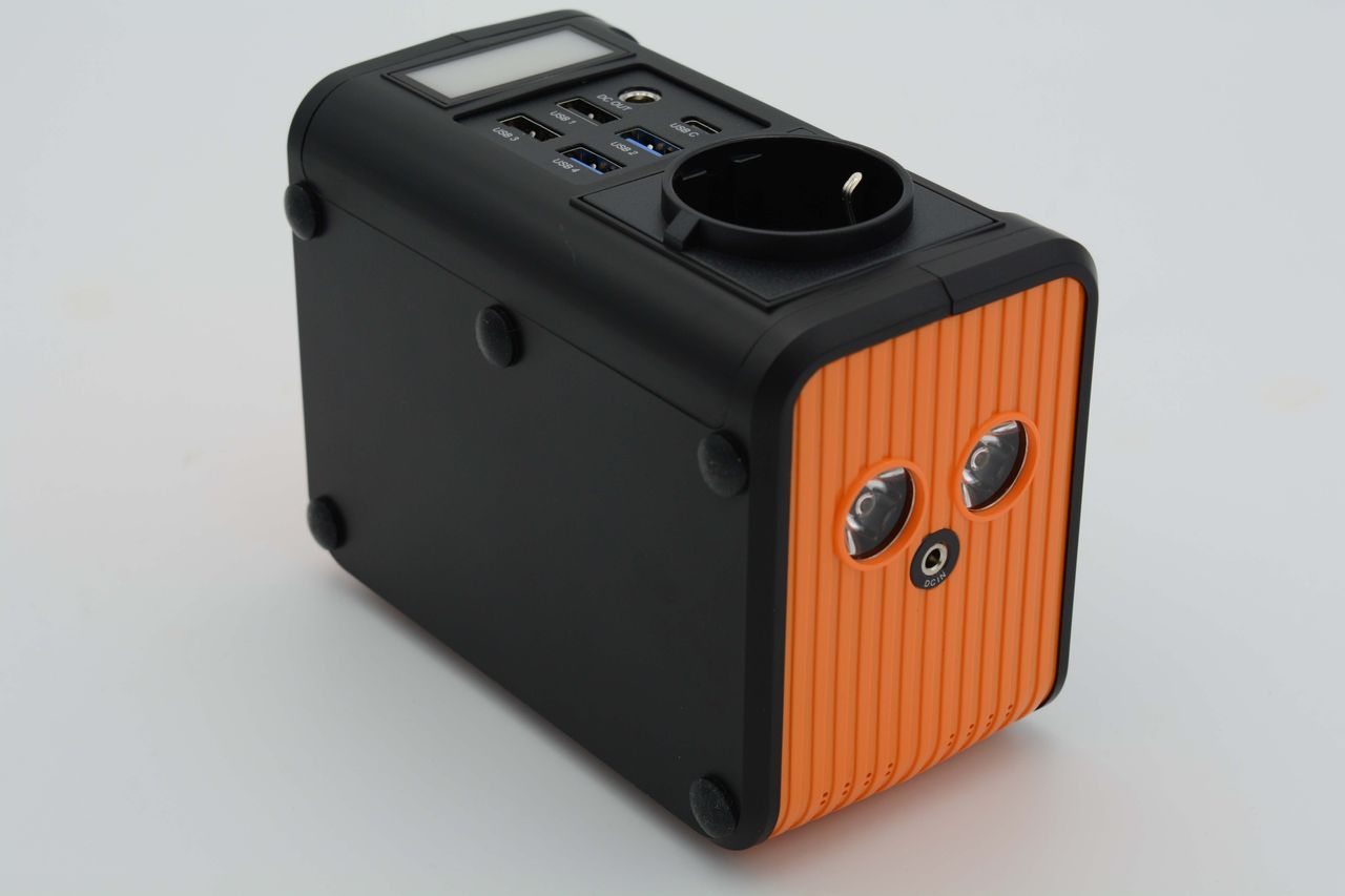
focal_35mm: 82
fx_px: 3082
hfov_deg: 24.6
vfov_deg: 16.5
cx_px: 672
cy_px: 448
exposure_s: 1/40
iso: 200
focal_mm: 55
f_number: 9
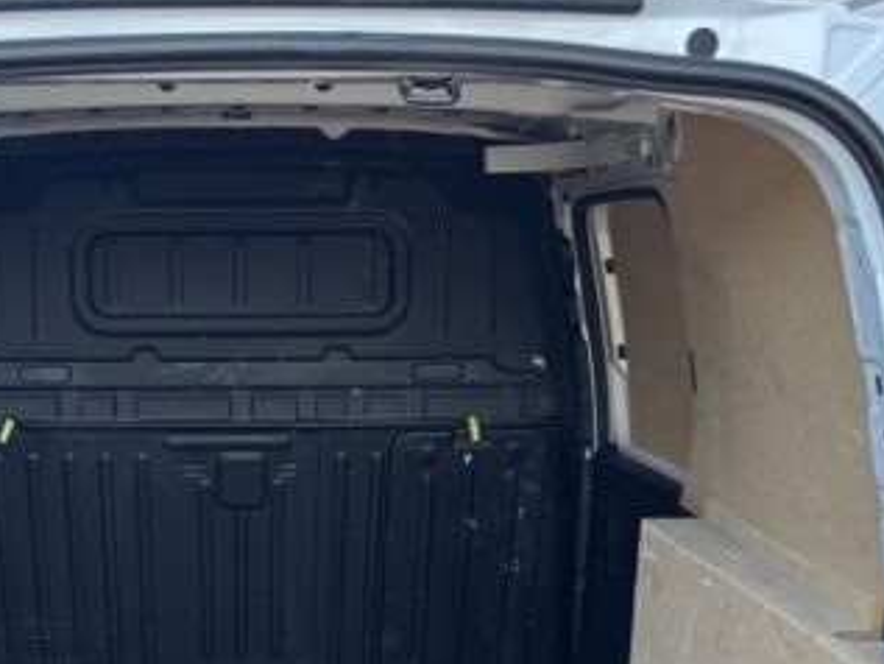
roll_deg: -0.2
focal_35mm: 63
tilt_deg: -17.3
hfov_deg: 30.3
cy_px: 697
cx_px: 251
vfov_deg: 22.2
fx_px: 1609
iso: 50
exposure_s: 1/121
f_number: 1.6
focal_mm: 5.96
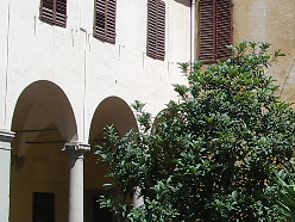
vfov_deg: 15.0
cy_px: 58
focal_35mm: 98
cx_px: 333
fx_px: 835
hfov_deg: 19.1
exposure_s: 1/320
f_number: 4.8
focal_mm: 5.8
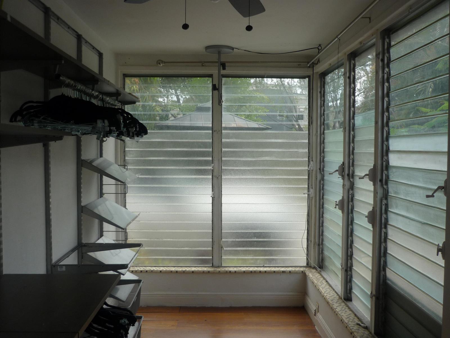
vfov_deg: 42.9
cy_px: 169
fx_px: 429
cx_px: 225
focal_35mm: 33
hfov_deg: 55.4
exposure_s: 1/400
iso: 100
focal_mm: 5.5
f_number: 2.8
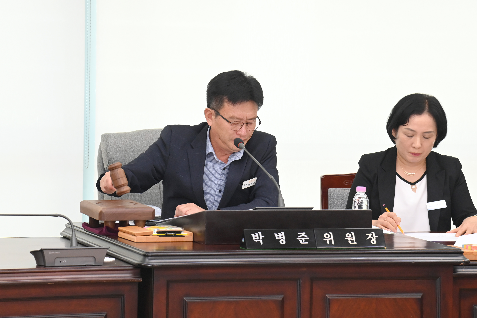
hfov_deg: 17.1
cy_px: 159
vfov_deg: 11.4
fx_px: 1590
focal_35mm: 120
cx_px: 238
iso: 3200
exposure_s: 1/250
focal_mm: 120
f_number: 6.3
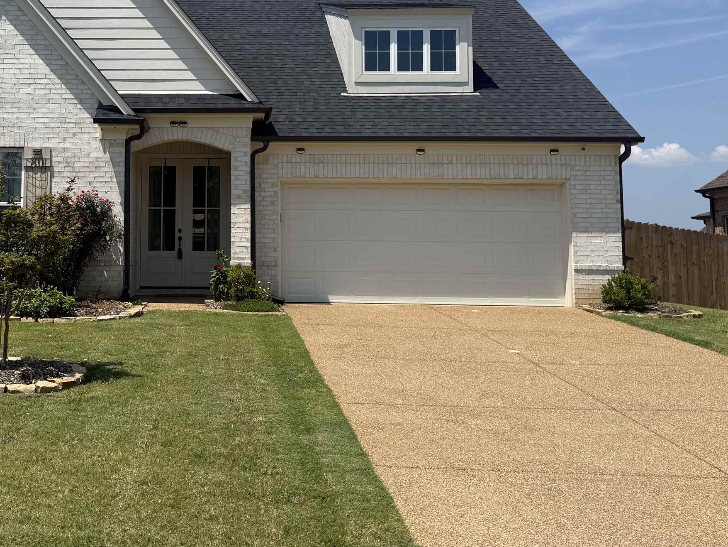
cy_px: 174
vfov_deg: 34.0
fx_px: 883
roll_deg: -0.4
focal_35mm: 42
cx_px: 209
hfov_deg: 43.7
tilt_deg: +5.2
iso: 80
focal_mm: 6.76
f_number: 1.78
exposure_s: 1/6173
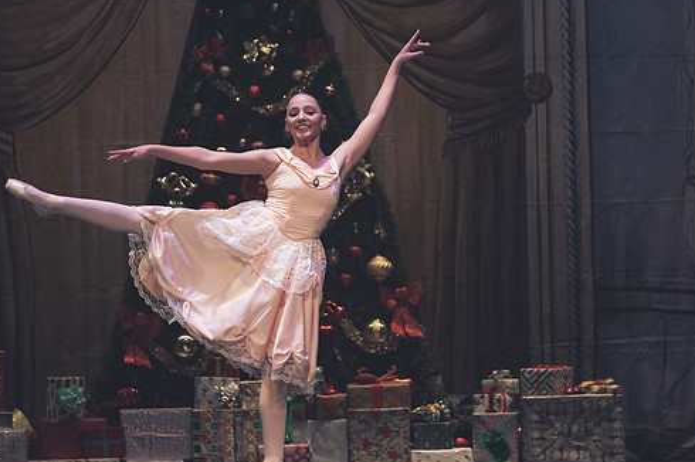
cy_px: 258
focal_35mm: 355
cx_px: 311
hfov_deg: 5.8
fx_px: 6849
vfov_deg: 3.9
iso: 450
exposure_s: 1/320
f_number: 2.8
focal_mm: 200
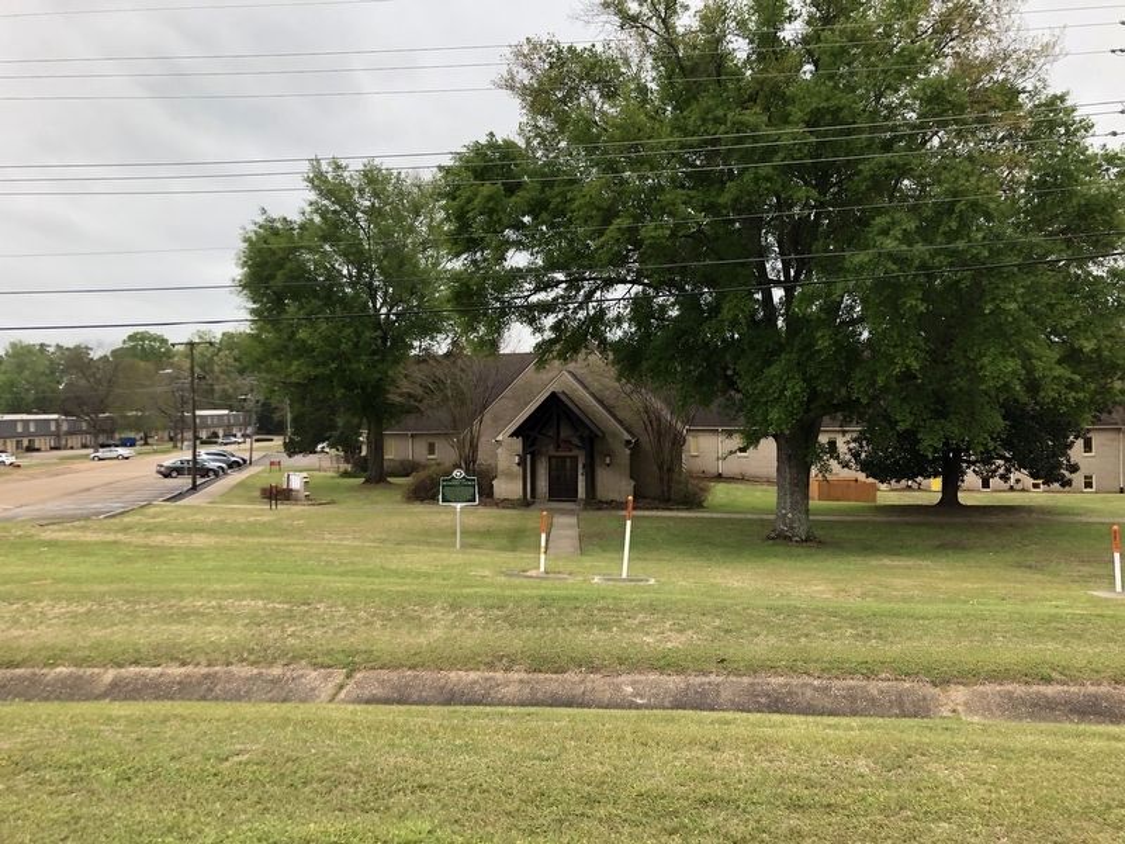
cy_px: 422
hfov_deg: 63.4
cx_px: 562
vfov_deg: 49.7
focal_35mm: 28
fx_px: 910
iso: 20
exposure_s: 1/302
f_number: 1.8
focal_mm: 4
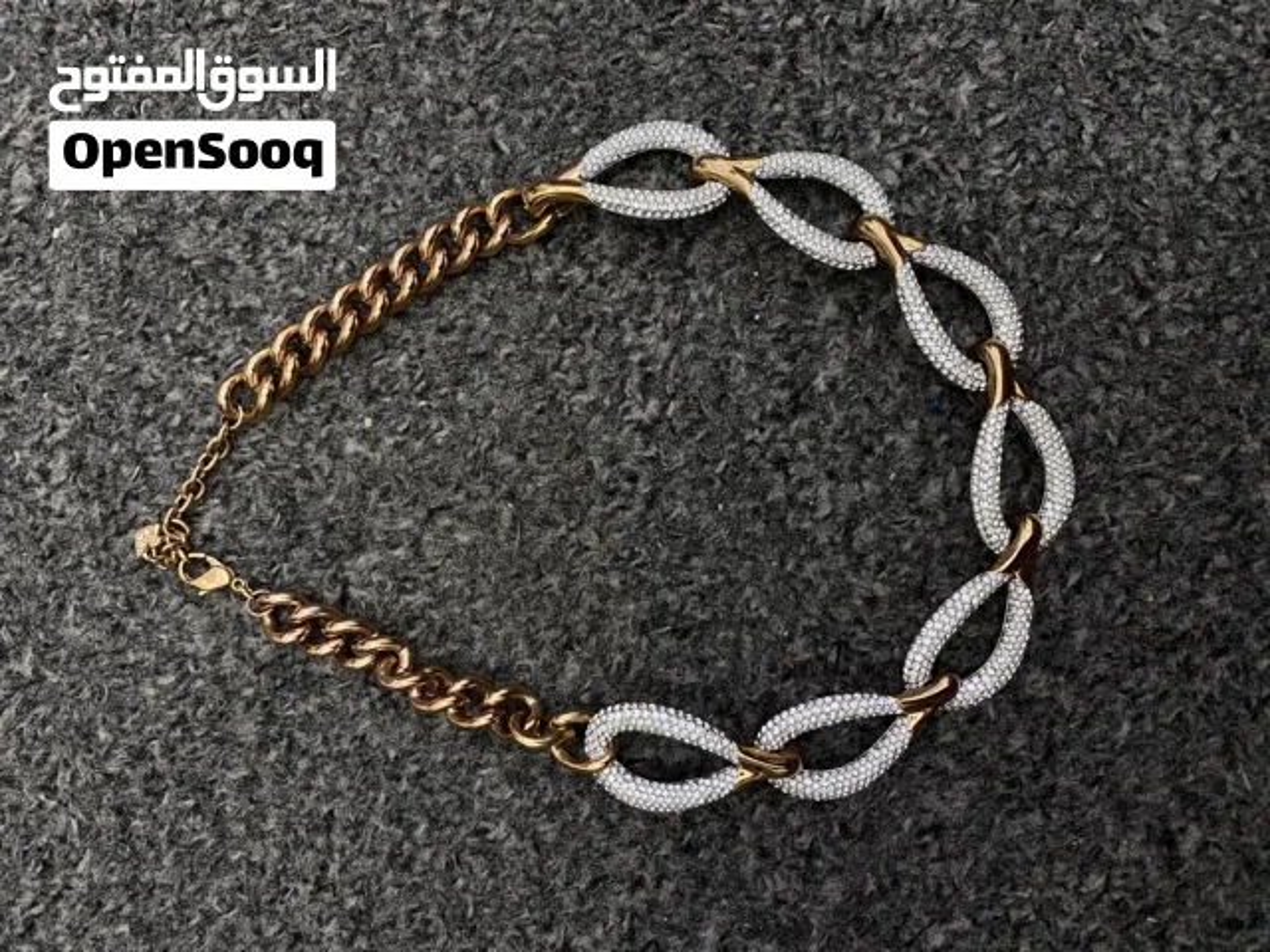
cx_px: 635
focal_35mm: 26
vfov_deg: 53.1
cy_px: 476
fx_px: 954
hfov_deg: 67.3
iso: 400
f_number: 1.8
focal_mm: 4.25
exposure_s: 1/50
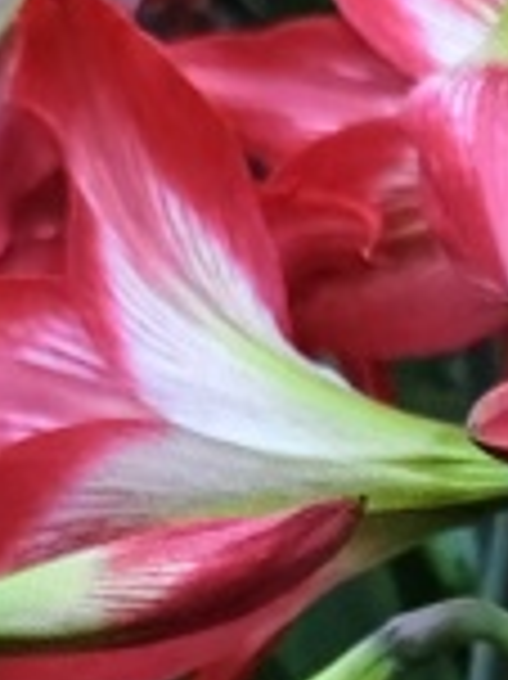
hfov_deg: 8.6
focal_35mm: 163
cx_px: 985
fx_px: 3194
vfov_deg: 11.4
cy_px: 1128
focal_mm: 5.56
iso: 6522
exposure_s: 1/238
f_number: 1.88
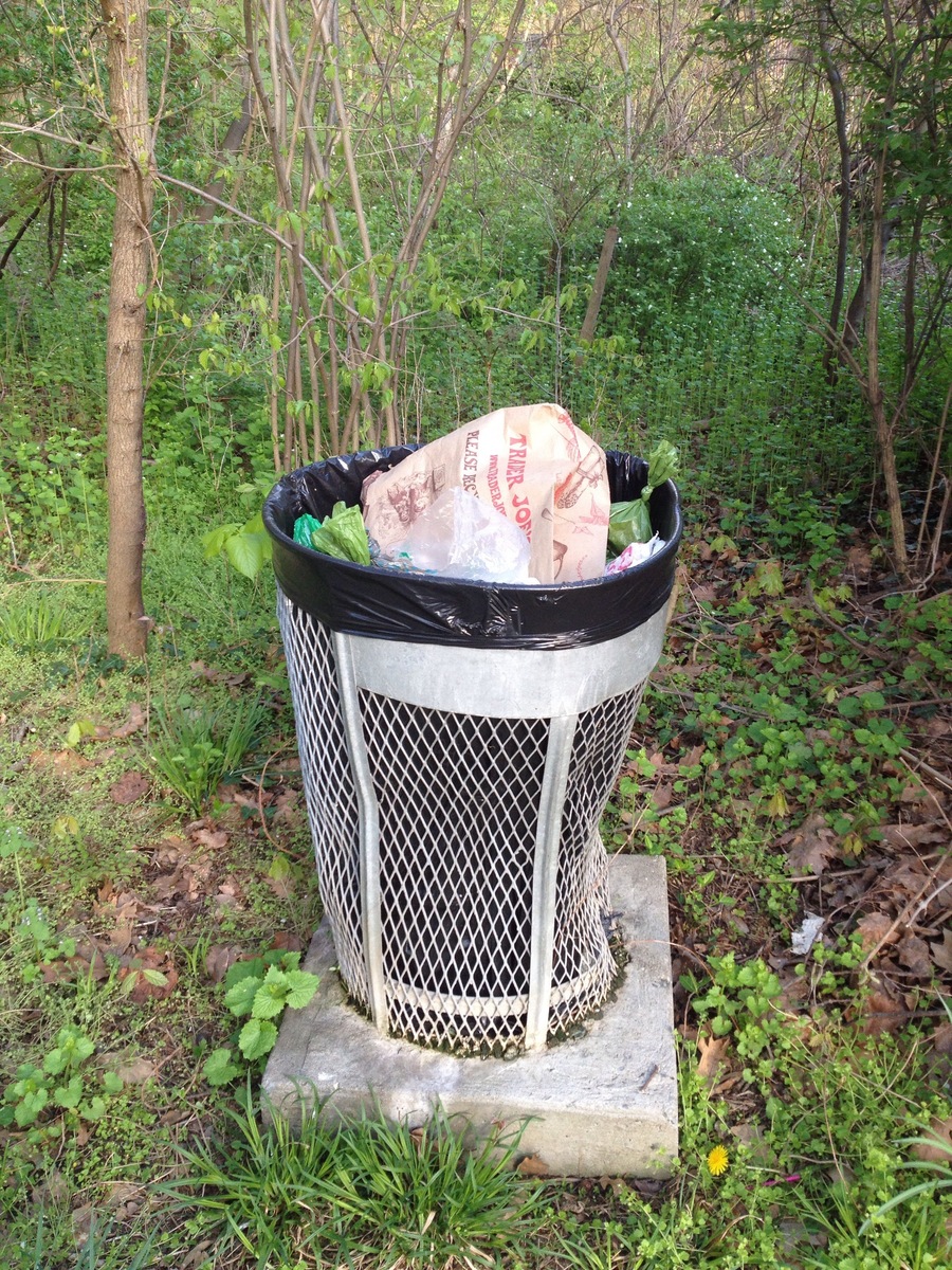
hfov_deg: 40.7
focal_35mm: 35
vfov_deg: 52.6
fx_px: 1283
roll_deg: +0.1
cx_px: 476
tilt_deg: -26.7
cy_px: 635
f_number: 2.4
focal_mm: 4.28
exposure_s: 1/120
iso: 80
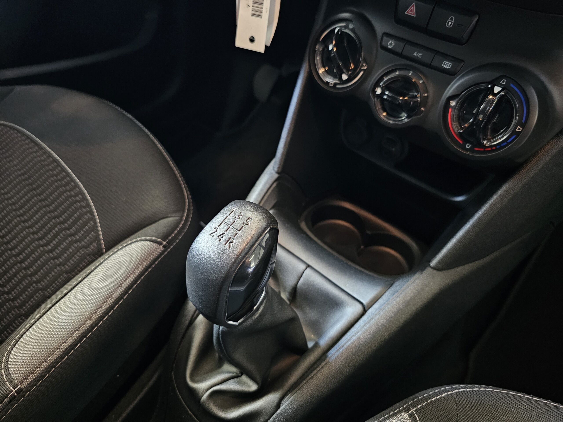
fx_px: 374
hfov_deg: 73.9
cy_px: 211
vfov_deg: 58.9
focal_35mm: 23
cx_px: 282
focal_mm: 6.3
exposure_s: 1/24
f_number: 1.7
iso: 500
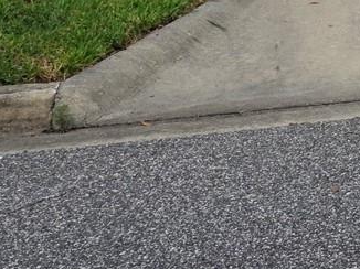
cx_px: 702
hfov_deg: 14.6
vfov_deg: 11.2
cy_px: -345
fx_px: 1174
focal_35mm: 113
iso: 80
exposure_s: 1/1542
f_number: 1.7
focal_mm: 6.25
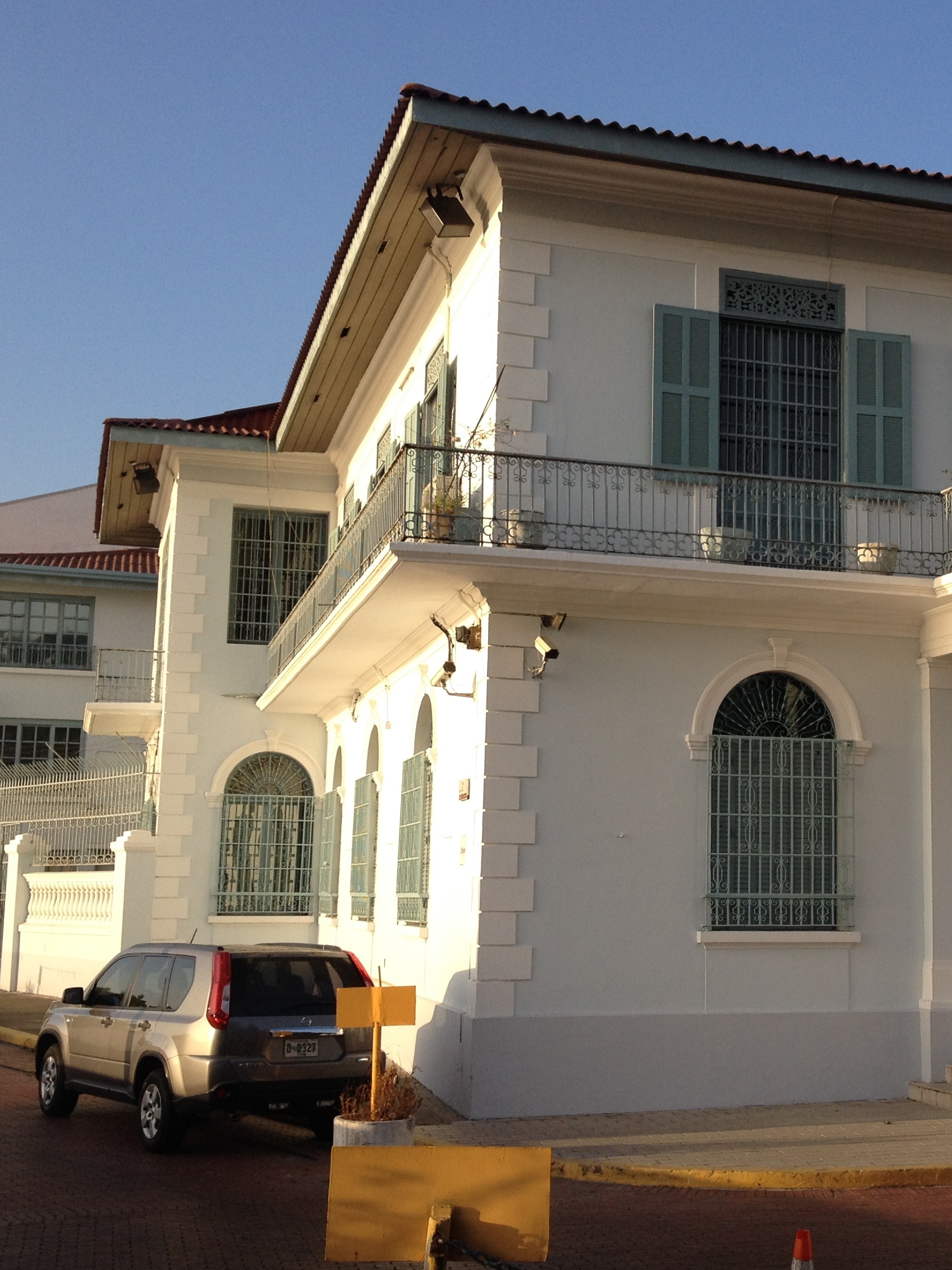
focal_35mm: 52
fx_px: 1907
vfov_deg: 36.8
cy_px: 623
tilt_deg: +6.6
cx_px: 759
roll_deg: -0.3
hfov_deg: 27.5
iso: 50
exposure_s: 1/890
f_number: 2.4
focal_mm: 4.28
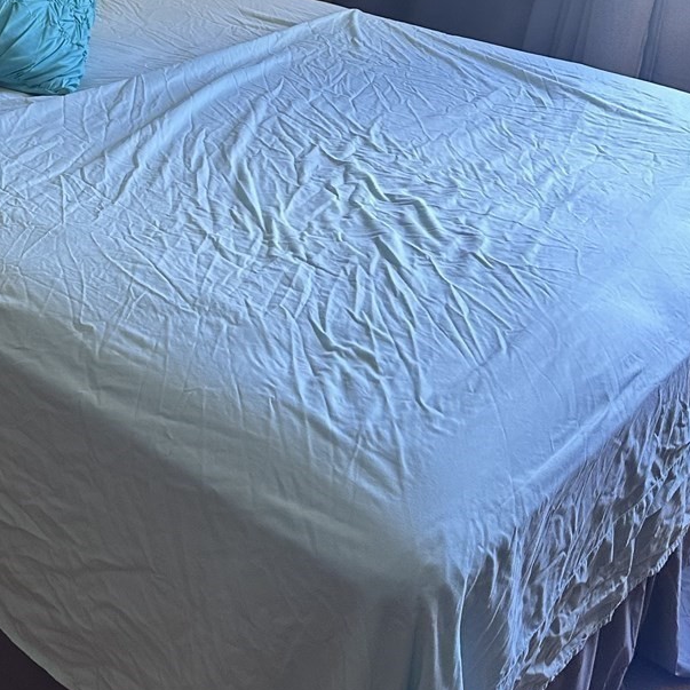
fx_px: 1218
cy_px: 46
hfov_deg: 30.1
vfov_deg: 30.0
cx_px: 55
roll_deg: -1.9
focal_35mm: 54
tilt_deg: -15.7
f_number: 1.78
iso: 200
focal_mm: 6.86
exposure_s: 1/60
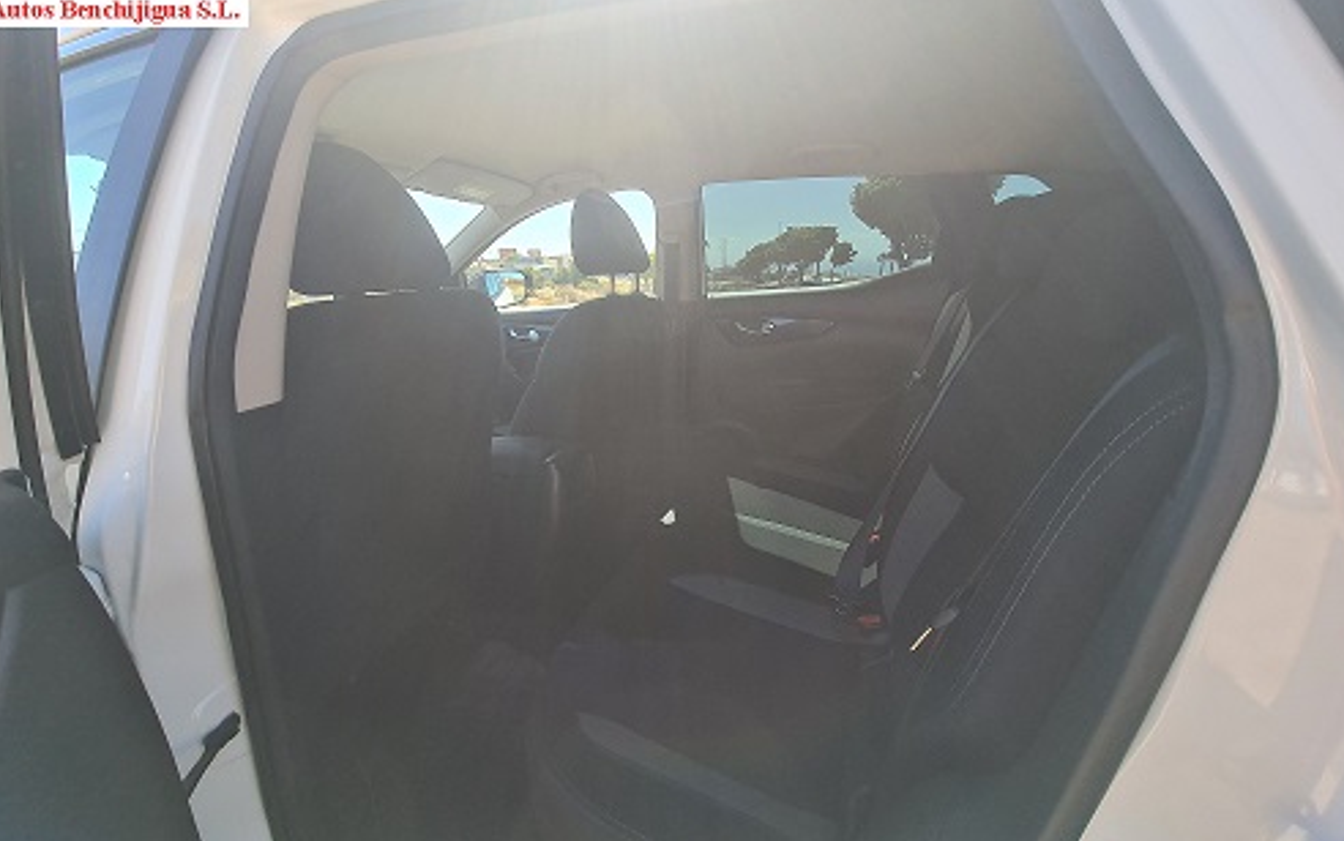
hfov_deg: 105.3
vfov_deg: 78.6
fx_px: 513
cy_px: 397
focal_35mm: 14
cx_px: 672
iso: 64
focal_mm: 2.2
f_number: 2.2
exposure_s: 1/392
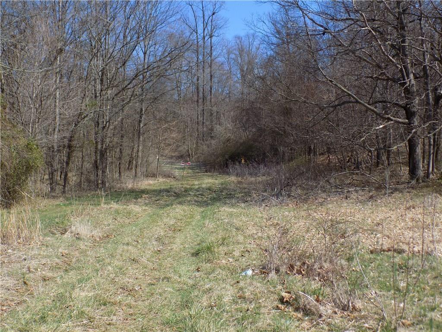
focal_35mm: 46
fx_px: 587
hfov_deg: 41.2
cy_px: 166
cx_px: 221
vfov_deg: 31.5
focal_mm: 8.1
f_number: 3.7
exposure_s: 1/500
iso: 80
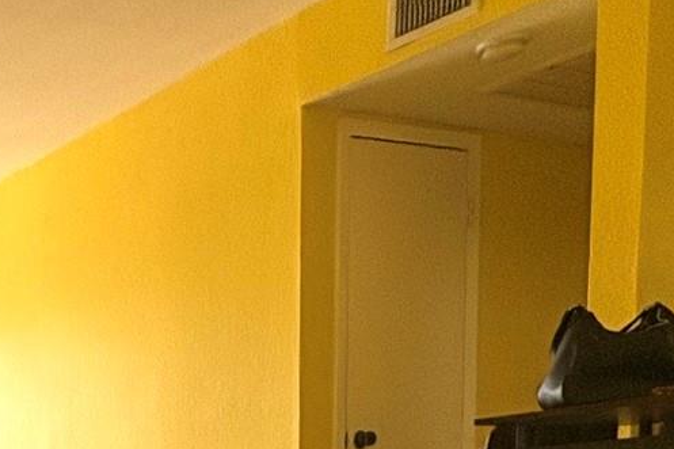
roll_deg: +2.3
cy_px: 669
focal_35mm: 60
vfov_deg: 19.7
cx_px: -281
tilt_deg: -5.6
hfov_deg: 26.3
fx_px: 1123
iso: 80
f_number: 2.2
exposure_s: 1/133
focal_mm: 2.22
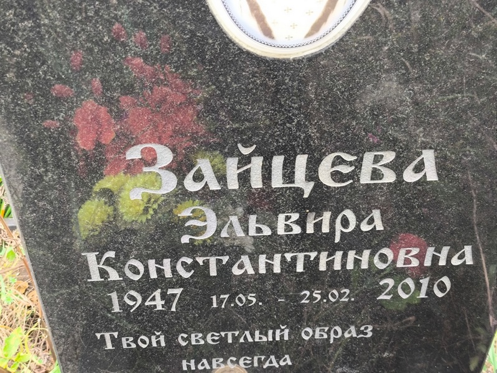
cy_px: 186
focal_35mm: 50
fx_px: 718
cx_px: 248
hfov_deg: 38.2
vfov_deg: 29.1
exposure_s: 1/60
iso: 125
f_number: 1.7
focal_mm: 4.71
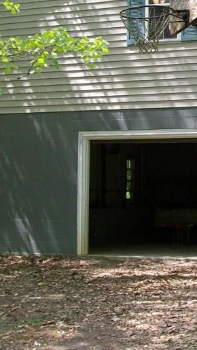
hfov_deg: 15.3
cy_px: 94
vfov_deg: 26.9
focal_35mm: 78
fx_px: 724
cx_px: 192
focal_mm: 6
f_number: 2.7
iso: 64
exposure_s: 1/200
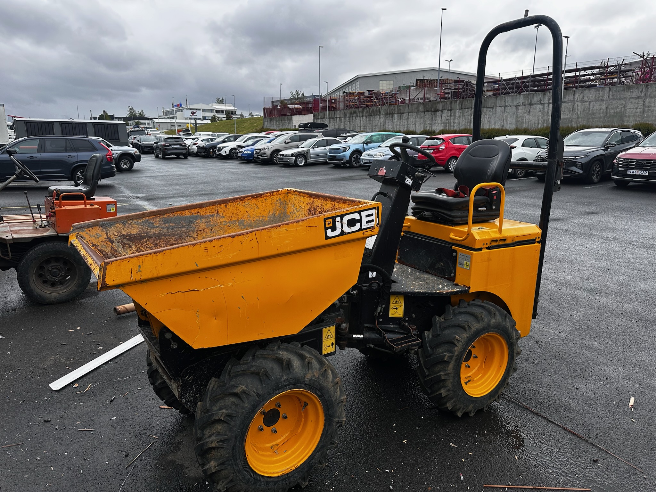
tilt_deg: -12.1
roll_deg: -0.4
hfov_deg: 71.6
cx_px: 328
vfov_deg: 56.8
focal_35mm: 24
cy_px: 246
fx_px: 455
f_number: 1.78
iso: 80
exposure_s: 1/1812
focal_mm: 6.86
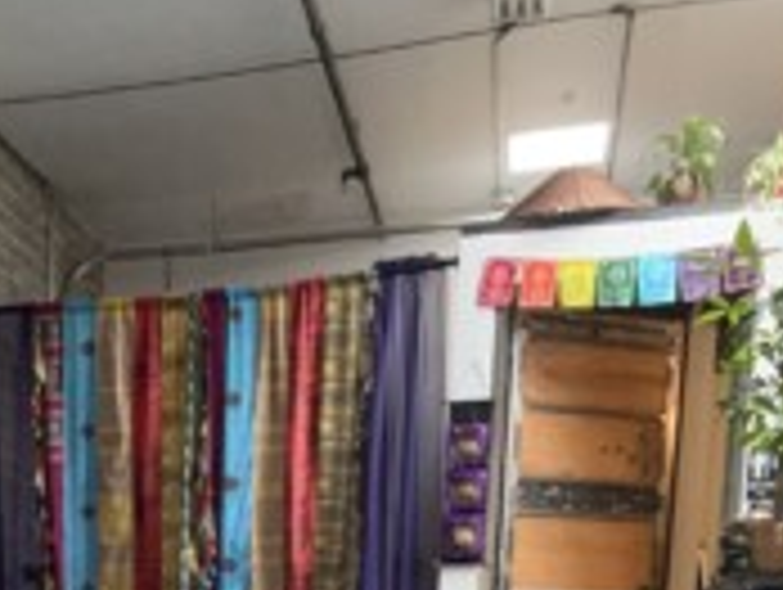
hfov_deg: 31.6
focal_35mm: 58
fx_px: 1314
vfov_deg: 21.2
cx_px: 76
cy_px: 892
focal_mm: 2.71
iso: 250
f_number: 2.2
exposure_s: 1/60
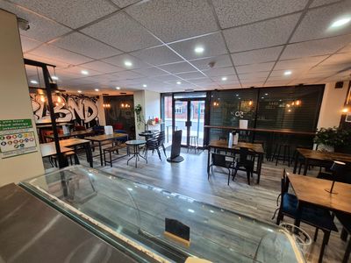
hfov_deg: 106.2
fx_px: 132
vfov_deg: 89.9
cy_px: 132
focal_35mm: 13
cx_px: 176
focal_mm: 1.74
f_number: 2.2
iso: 125
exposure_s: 1/50
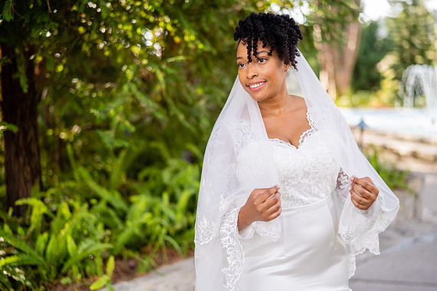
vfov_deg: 26.5
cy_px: 146
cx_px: 222
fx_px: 619
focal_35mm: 51
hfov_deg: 38.9
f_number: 1.4
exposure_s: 1/1000
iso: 200
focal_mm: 50
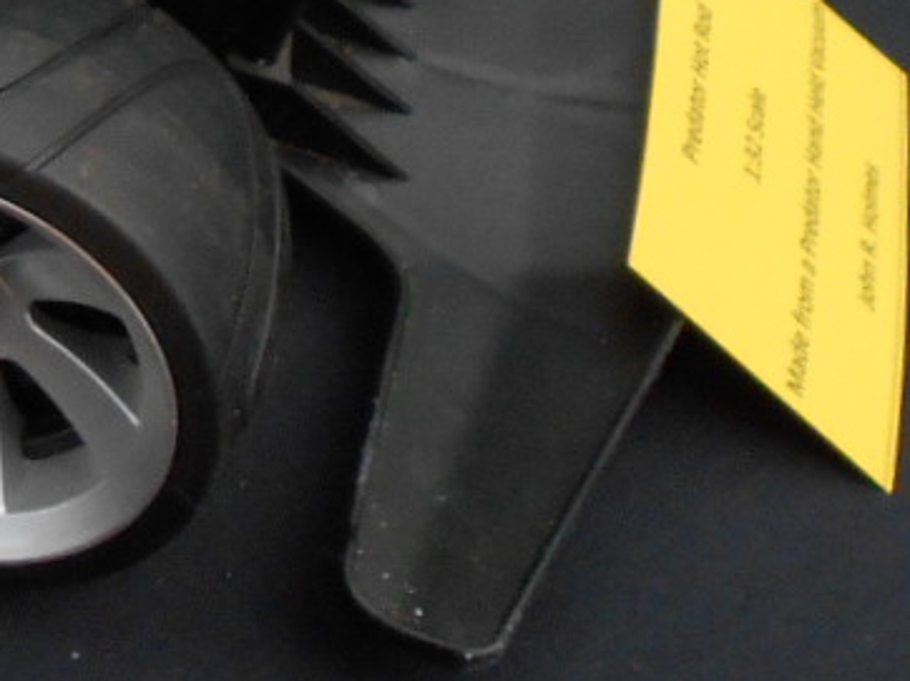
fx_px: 3021
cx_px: -452
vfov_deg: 12.0
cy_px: -475
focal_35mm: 115
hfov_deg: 15.8
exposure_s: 1/30
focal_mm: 4.6
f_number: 3.2
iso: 250
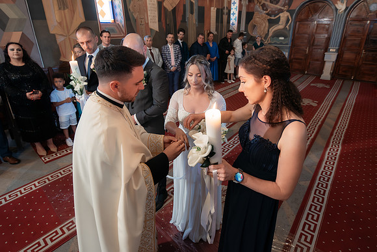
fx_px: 193
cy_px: 108
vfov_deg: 65.8
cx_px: 195
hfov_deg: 88.5
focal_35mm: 18
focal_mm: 15
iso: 1600
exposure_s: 1/125
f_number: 2.8
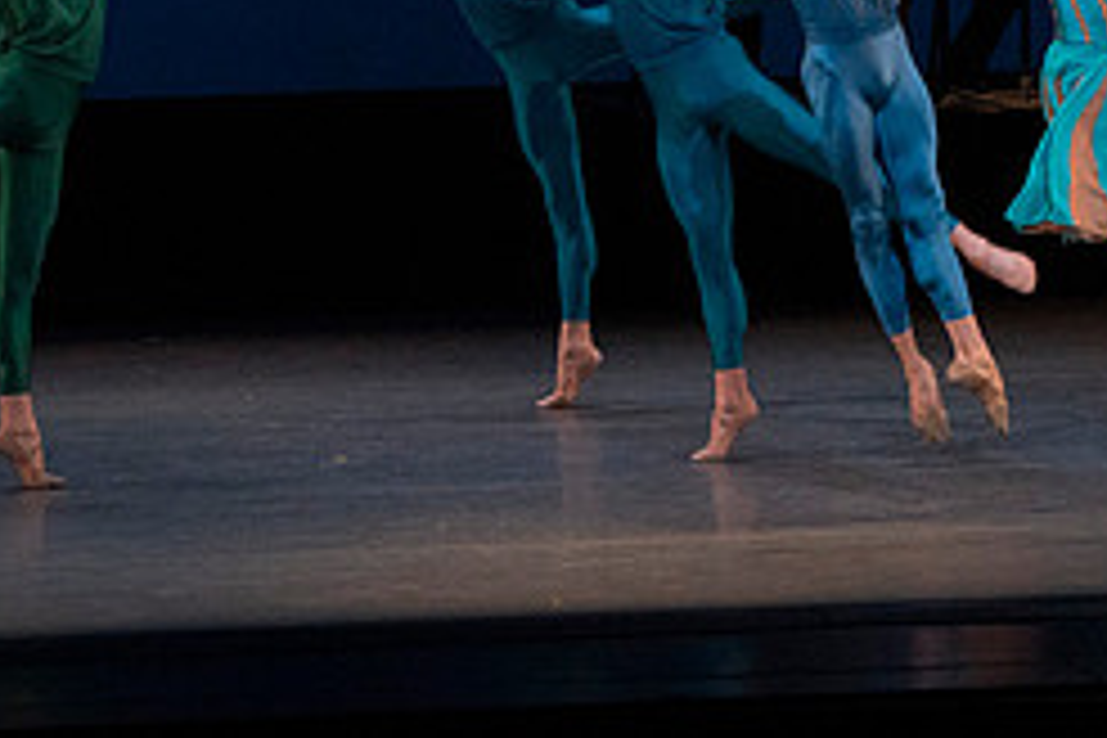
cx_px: 896
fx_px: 13437
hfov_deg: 4.7
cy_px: -128
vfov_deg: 3.1
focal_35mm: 437
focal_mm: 185
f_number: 7.1
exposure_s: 1/400
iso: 8000
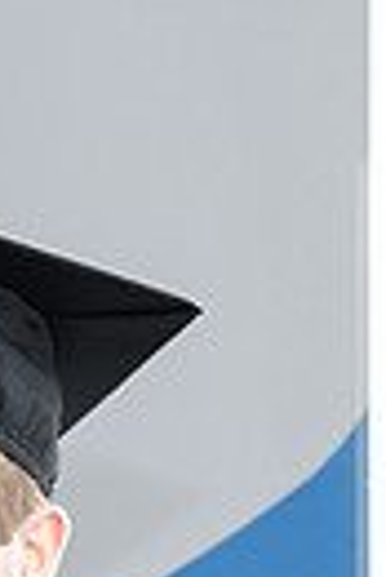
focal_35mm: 292
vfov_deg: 6.9
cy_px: 873
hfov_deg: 4.7
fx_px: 4684
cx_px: -90
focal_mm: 50
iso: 800
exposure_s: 1/125
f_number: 5
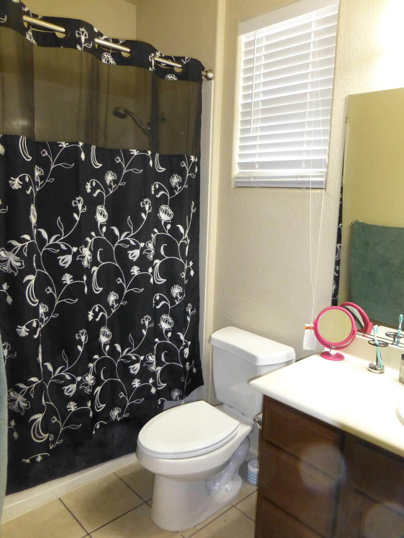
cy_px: 253
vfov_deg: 67.2
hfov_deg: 53.1
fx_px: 404
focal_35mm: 26
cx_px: 211
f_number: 3.3
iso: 800
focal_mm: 4.3
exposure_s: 1/60
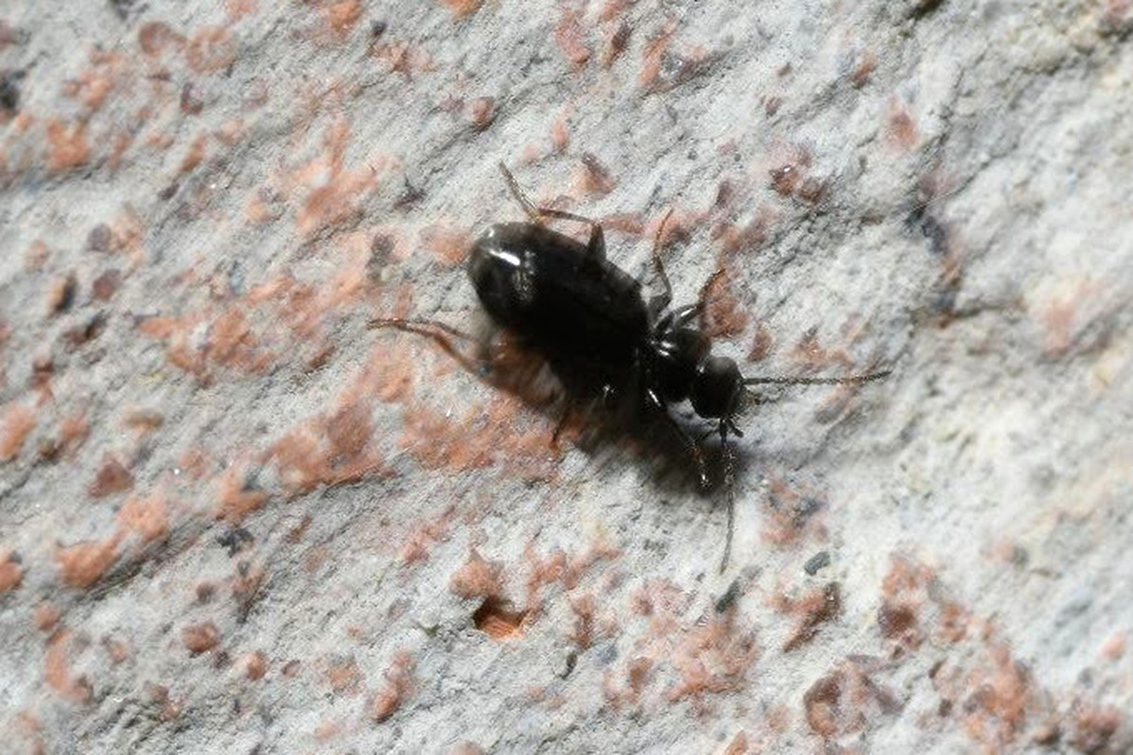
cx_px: 566
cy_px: 378
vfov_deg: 8.7
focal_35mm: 158
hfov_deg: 13.0
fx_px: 4956
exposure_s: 1/60
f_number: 22
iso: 100
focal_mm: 105
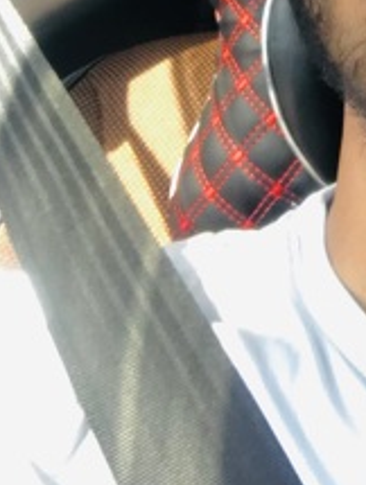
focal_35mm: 104
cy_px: -293
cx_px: 572
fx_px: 1462
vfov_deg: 16.7
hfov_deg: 13.4
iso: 25
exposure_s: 1/33
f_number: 2.2
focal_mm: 2.87
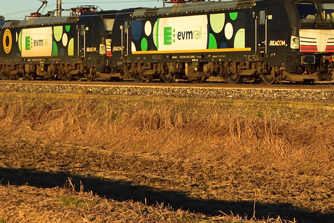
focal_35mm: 140
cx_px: -47
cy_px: 20
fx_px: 1299
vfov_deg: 9.8
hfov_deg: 14.3
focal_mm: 26
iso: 250
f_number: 7.1
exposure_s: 1/640
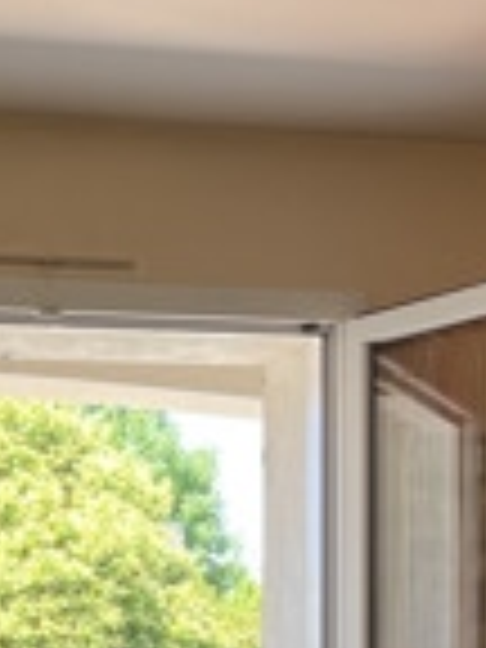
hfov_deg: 13.3
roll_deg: +1.2
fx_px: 2022
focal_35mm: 108
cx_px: -94
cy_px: 918
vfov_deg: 16.8
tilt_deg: -3.5
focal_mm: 5.1
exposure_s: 1/122
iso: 50
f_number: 1.6
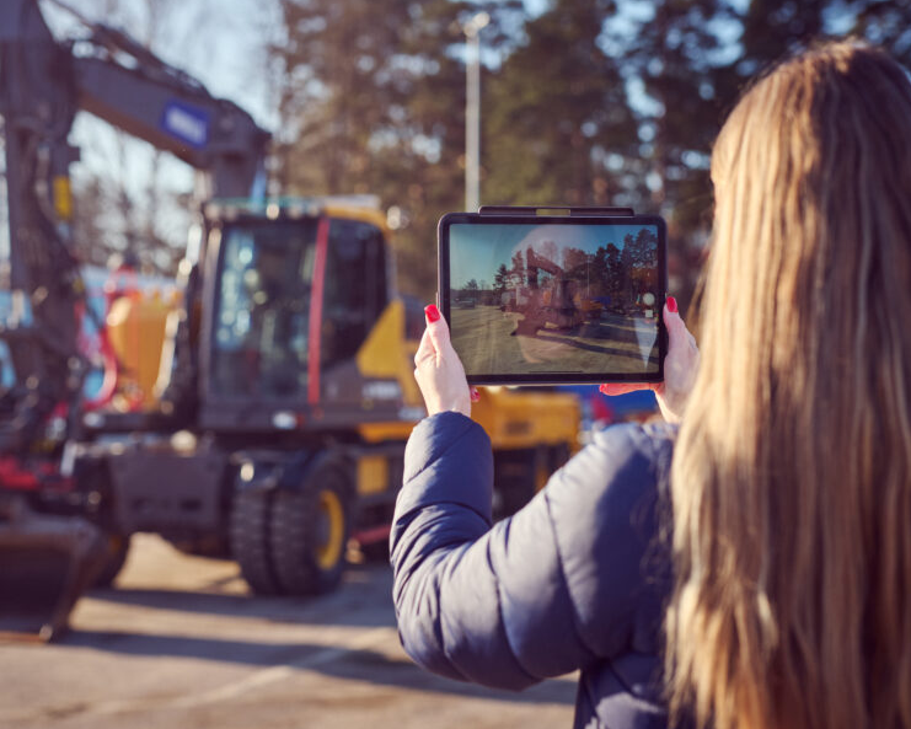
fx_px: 1537
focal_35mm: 57
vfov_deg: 26.7
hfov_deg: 33.0
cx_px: 435
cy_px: 363
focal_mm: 50
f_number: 2.8
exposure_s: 1/1600
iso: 250
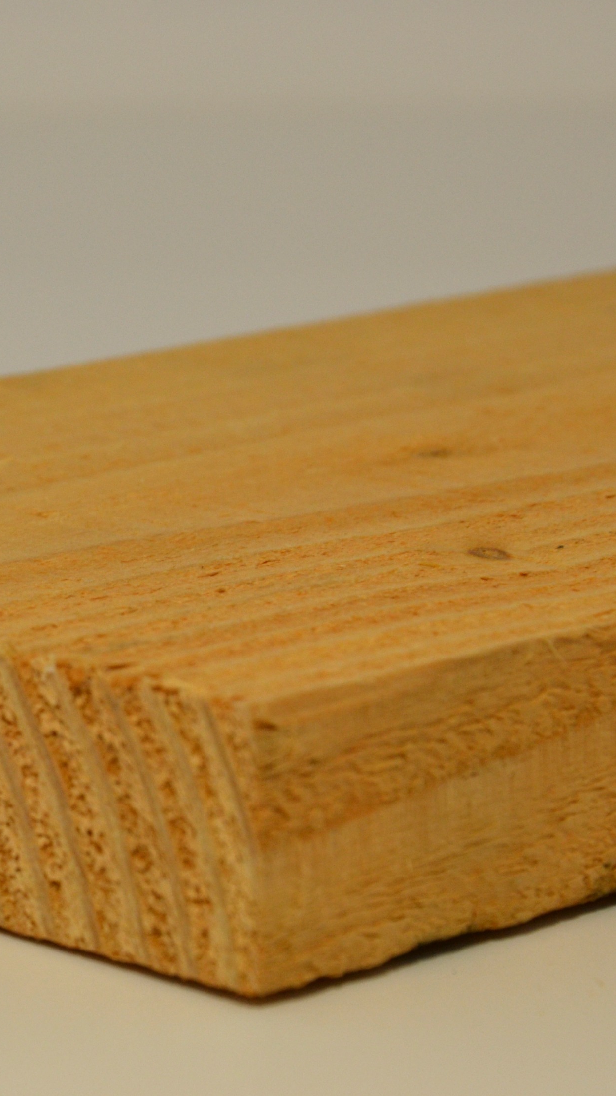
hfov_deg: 6.4
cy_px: 549
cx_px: 87
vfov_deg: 11.4
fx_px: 5490
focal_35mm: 189
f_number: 8
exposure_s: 1/125
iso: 400
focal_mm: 80
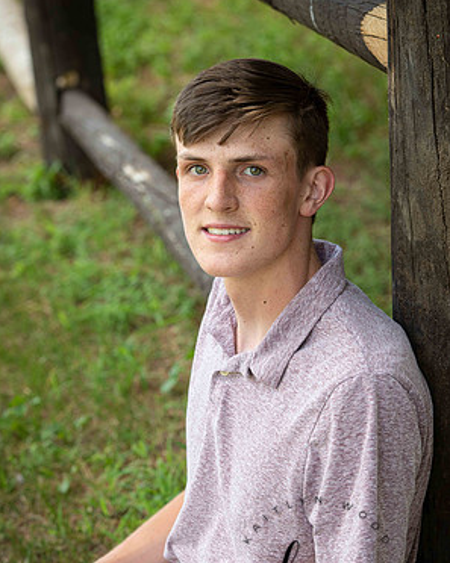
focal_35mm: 142
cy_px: 334
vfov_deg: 13.6
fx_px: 2367
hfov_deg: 10.9
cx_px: 224
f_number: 5.6
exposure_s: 1/200
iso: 400
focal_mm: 125
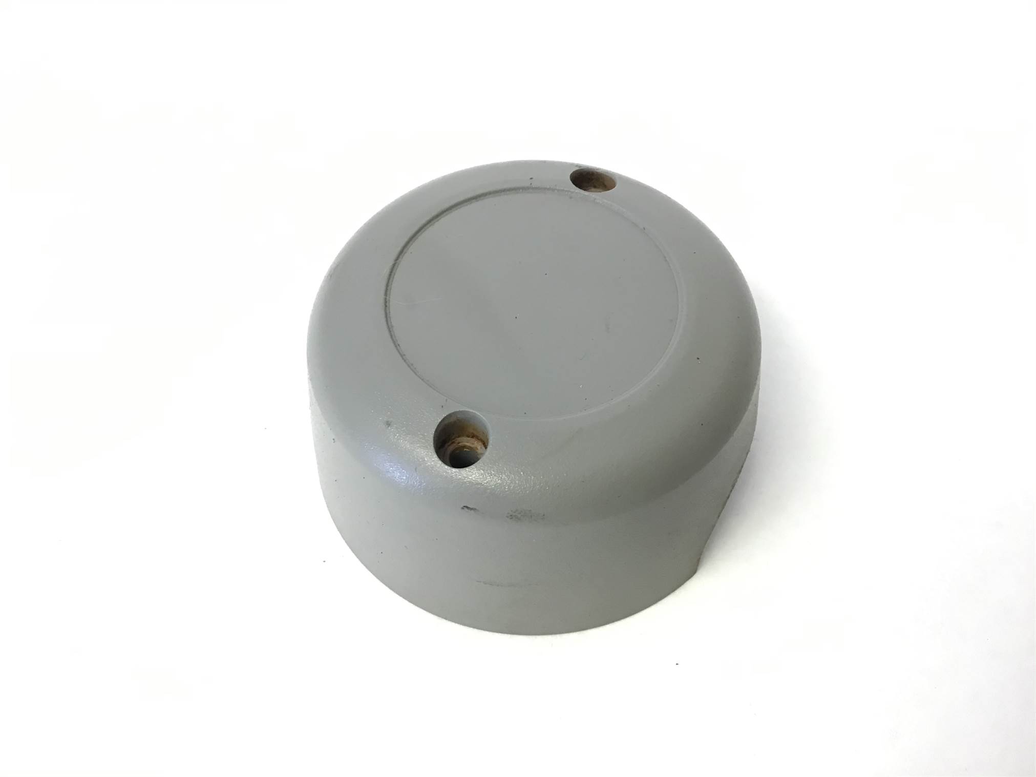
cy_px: 388
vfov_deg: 45.4
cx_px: 518
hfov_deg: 58.4
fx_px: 928
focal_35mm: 31
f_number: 2.4
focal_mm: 3.3
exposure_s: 1/30
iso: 40
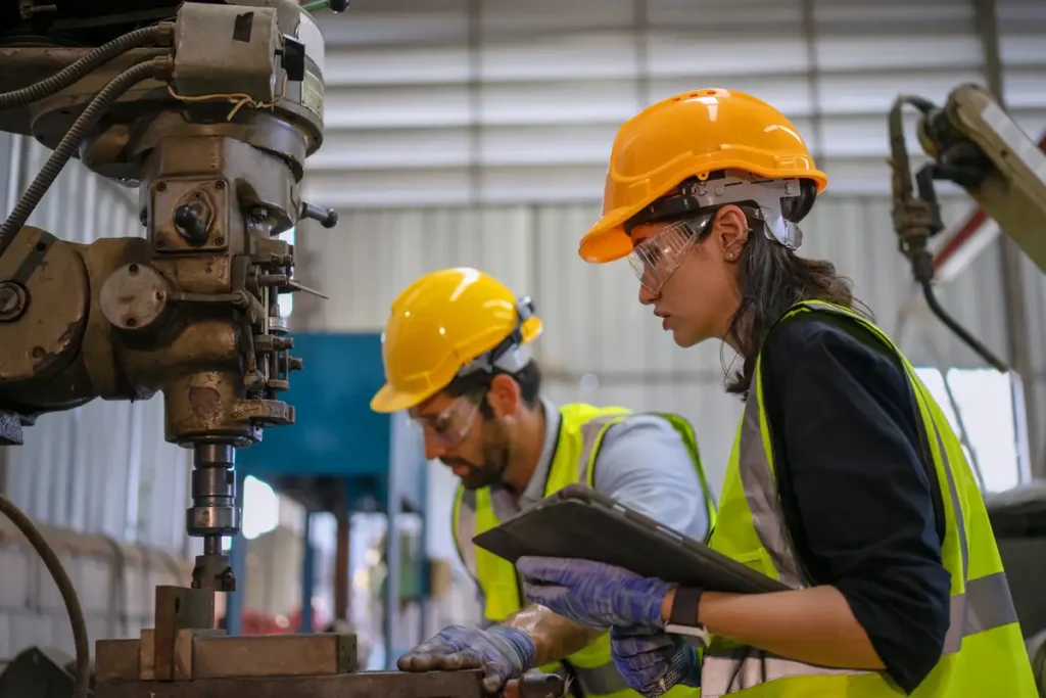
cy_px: 349
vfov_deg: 29.9
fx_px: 1308
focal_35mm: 45
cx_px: 523
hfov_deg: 43.6
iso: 250
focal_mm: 45
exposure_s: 1/320
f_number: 1.8
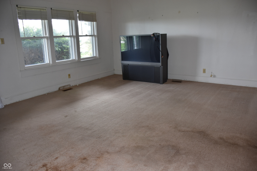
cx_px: 128
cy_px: 86
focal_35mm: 27
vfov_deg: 47.9
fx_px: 193
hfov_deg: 67.4
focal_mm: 18
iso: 400
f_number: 3.5
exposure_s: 1/80
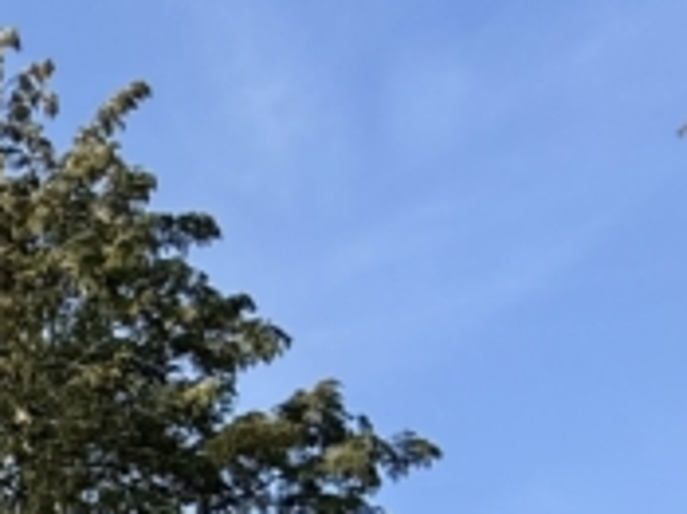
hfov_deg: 17.9
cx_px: -711
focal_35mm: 72
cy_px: 995
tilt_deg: +14.7
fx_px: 1428
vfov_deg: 16.3
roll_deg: +1.0
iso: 50
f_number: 2.2
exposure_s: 1/799
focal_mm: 2.22
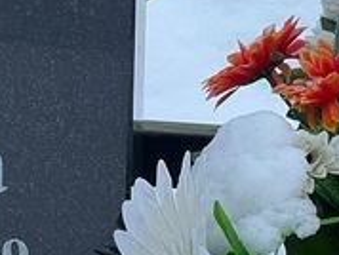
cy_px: 129
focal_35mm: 346
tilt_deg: -28.1
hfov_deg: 5.6
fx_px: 3393
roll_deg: +1.4
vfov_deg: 4.3
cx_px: -232
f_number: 2.8
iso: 32
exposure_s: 1/106
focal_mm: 9
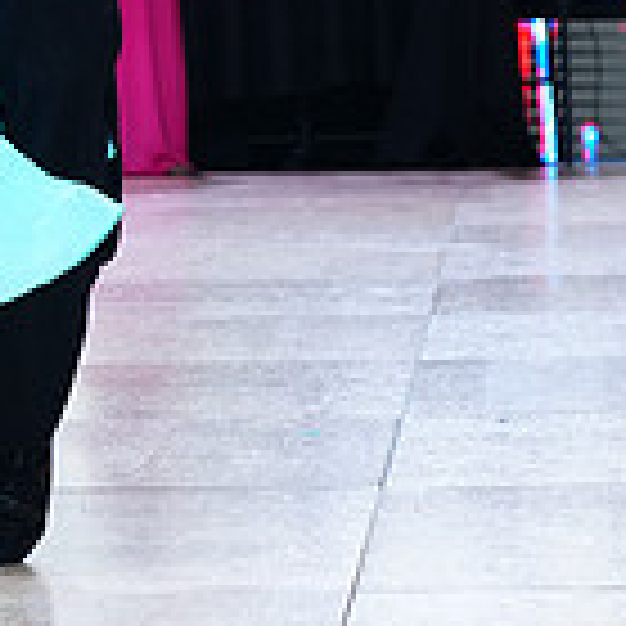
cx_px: -142
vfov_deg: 7.2
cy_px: -450
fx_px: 4849
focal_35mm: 237
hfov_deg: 7.3
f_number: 4
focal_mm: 67
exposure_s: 1/500
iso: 1250
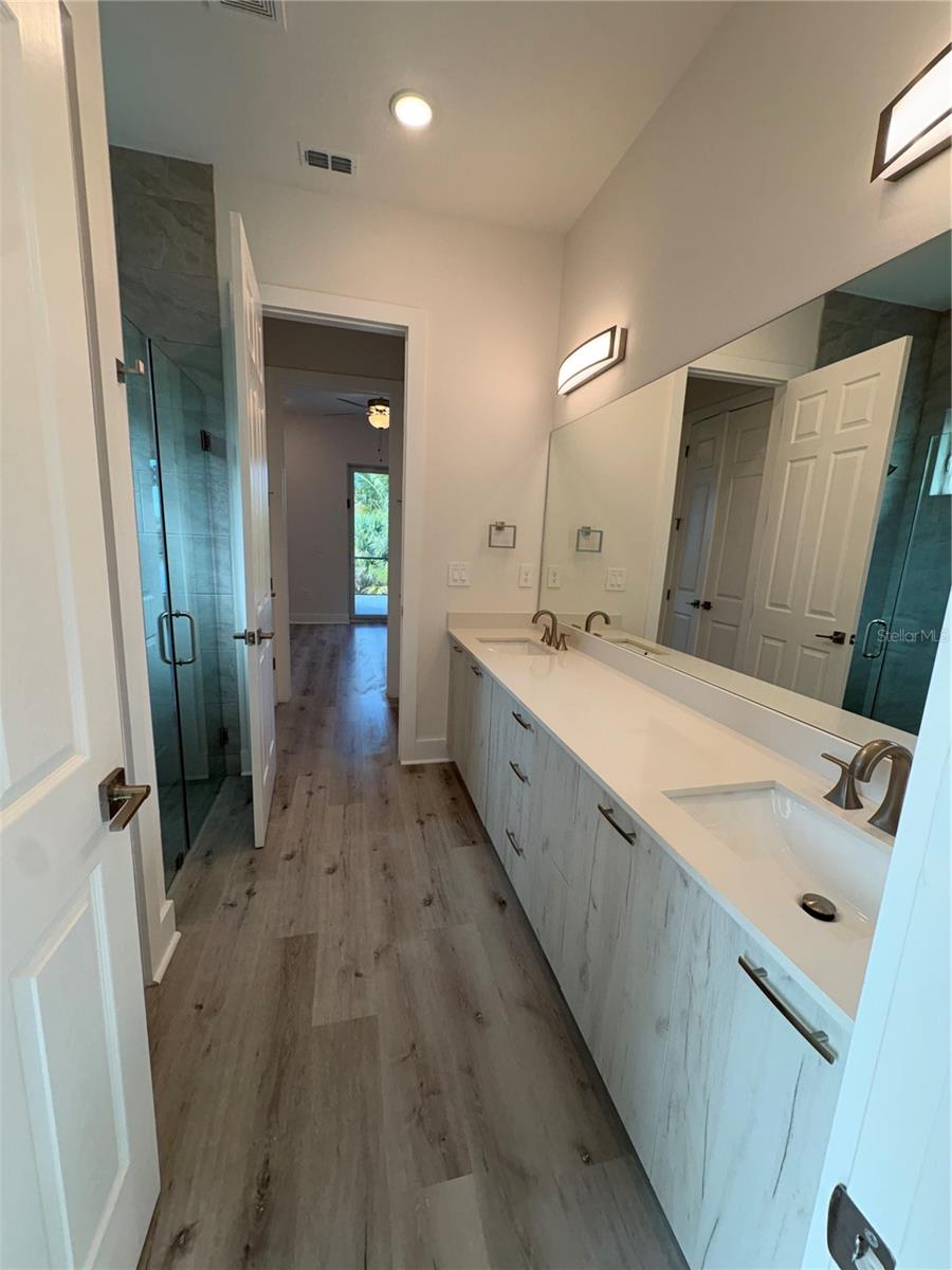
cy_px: 635
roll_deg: -3.9
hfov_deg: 85.7
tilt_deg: -10.8
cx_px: 476
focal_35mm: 14
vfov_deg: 102.1
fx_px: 513
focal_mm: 2.22
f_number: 2.2
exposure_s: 1/145
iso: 50
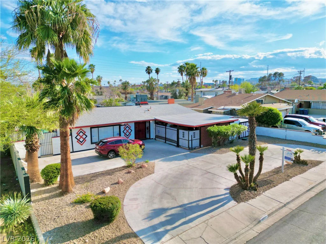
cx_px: 163
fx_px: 226
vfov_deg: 56.8
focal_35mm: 24
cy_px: 122
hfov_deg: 71.6
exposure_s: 1/3200
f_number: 1.7
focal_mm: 6.72
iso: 150
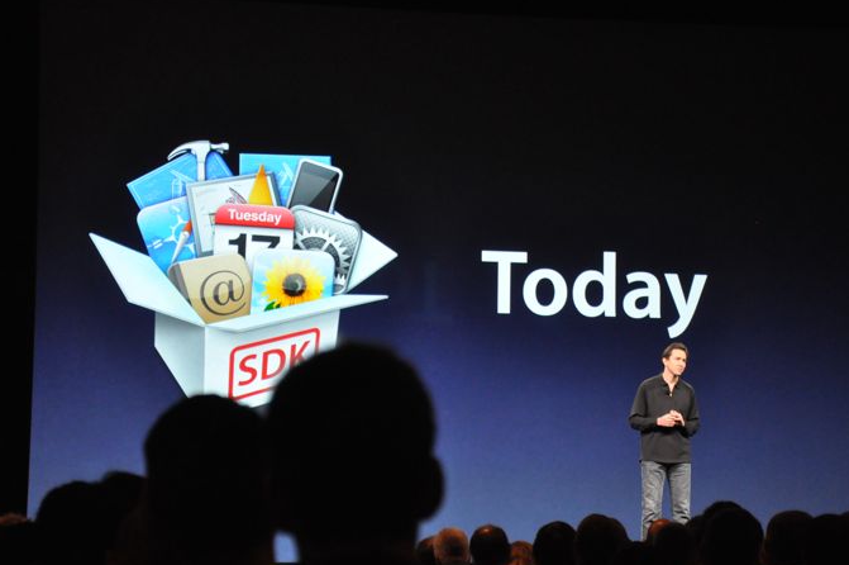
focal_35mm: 119
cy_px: 272
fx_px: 2804
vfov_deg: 11.5
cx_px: 467
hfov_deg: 17.2
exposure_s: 1/40
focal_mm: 70
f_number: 5.3
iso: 1600
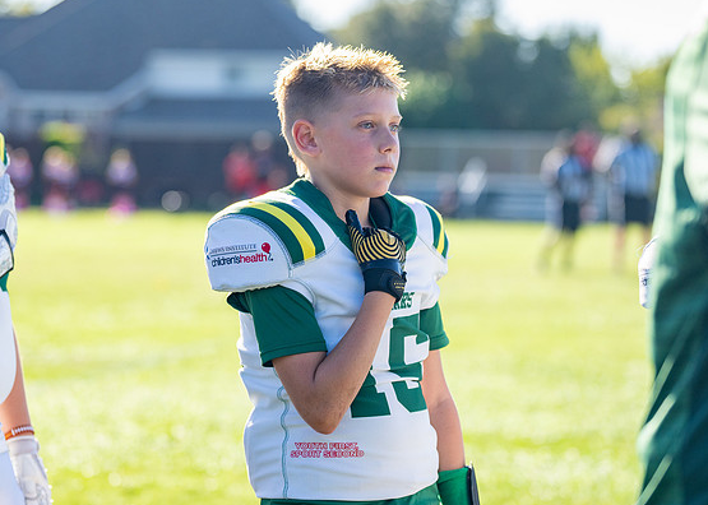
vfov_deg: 11.7
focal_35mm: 123
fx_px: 2472
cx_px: 345
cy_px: 256
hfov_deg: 16.3
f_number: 2.8
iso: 500
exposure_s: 1/3200
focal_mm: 91
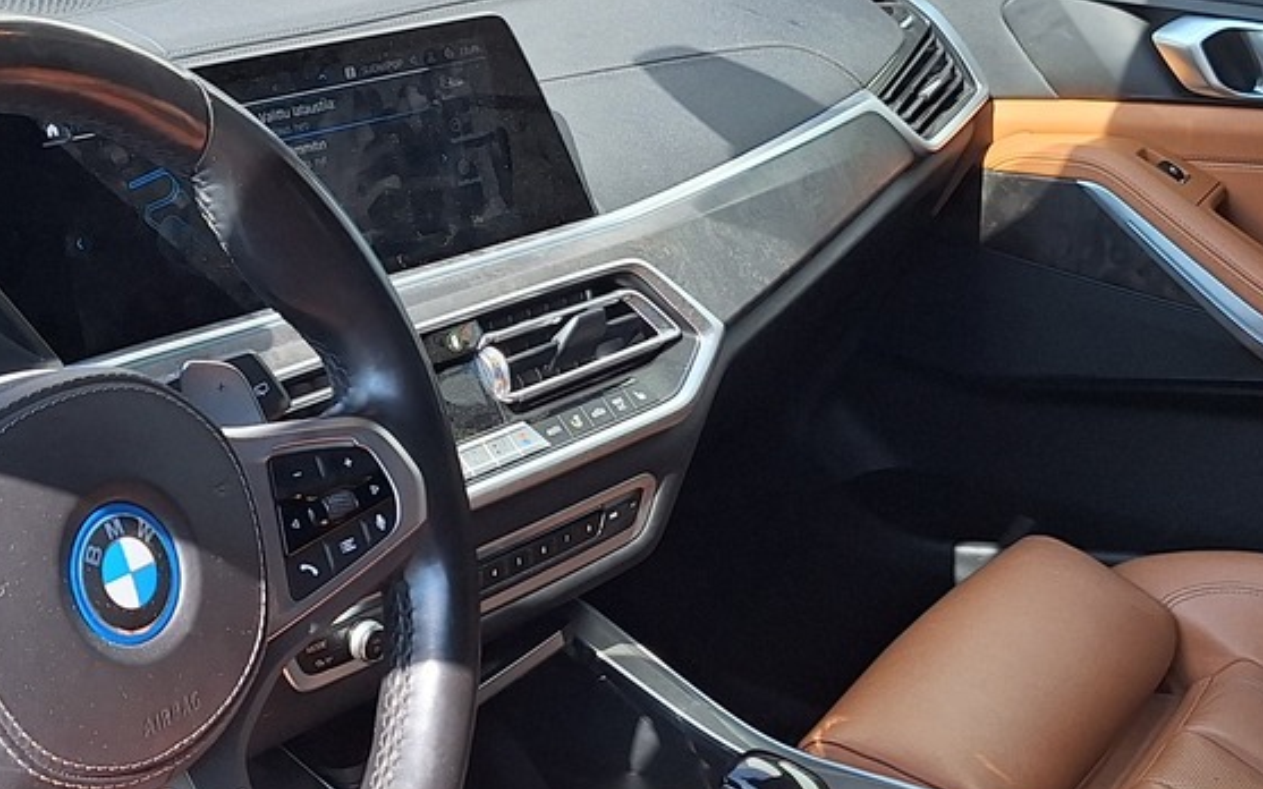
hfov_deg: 32.3
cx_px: 478
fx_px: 2168
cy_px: 340
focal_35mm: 63
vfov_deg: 20.6
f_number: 1.8
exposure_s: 1/672
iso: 40
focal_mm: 5.54
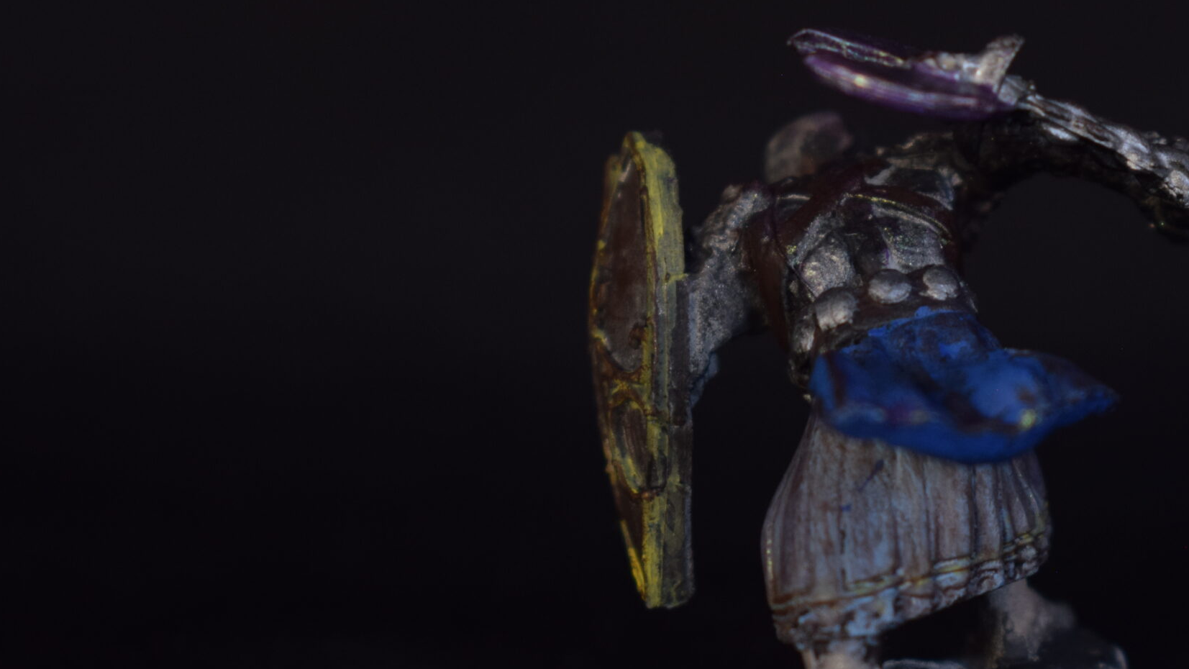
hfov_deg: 16.0
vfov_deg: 9.1
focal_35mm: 134
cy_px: 295
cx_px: 900
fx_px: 4219
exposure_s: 1/30
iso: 400
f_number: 5.6
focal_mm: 55
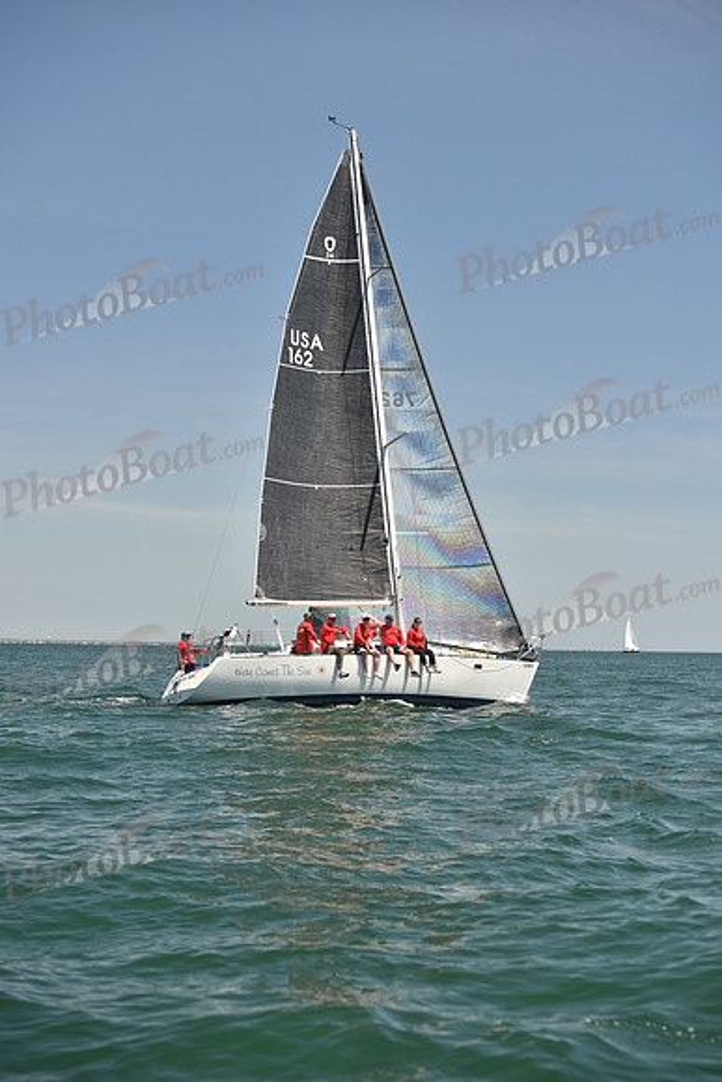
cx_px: 361
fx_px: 2104
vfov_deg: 28.8
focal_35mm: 70
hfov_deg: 19.5
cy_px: 541
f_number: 4.5
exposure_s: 1/800
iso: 250
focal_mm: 70
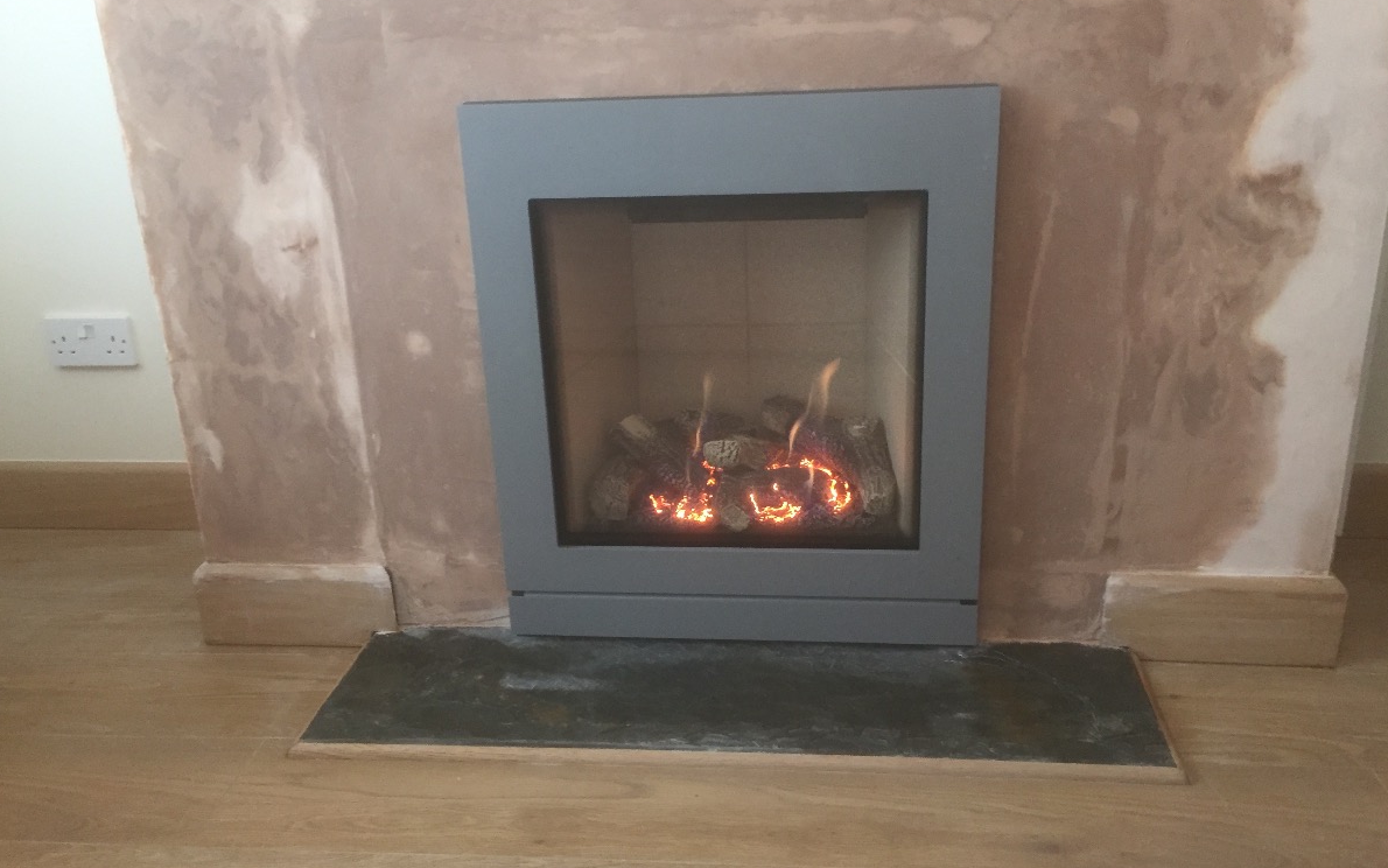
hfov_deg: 61.2
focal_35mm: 31
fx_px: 1173
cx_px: 696
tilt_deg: -20.8
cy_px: 414
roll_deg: +3.3
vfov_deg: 40.6
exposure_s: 1/33
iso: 200
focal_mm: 4.15
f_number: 2.2
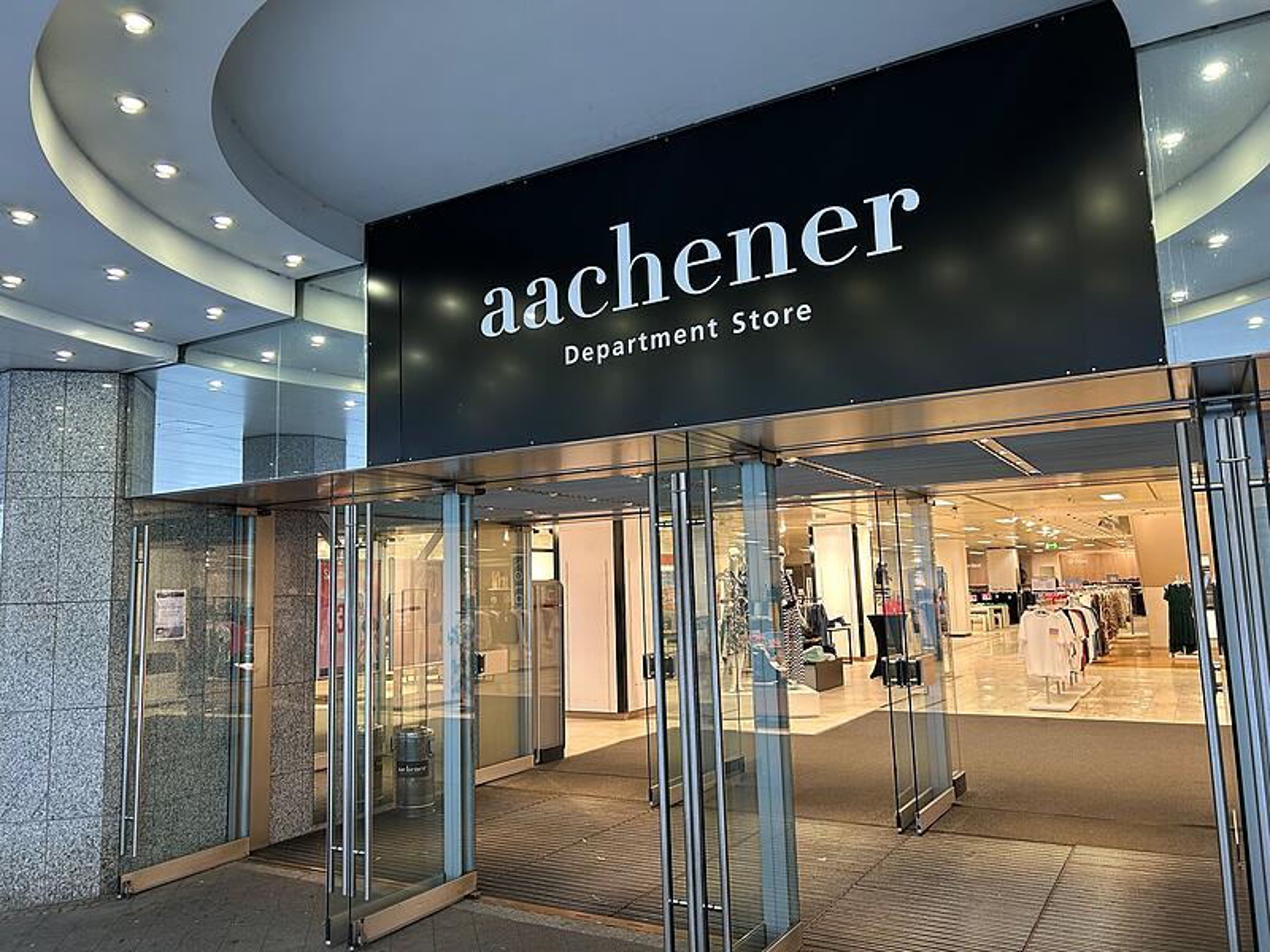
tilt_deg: +7.9
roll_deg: +2.0
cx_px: 635
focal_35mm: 26
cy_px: 476
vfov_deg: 53.1
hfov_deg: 67.3
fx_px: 954
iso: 80
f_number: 1.5
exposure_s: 1/50
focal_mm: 5.7
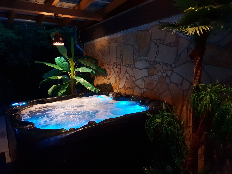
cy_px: 87
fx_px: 174
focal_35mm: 26
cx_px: 116
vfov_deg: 53.1
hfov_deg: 67.3
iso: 320
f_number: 1.5
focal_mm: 4.3
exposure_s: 1/13
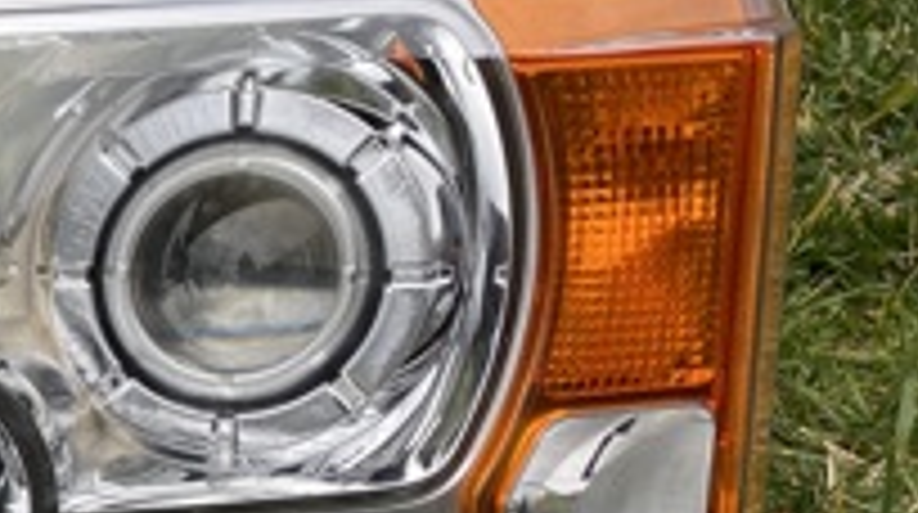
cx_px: -486
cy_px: 740
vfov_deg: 12.9
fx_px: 2163
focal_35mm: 89
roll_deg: +3.5
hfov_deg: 20.3
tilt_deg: -44.7
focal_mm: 4.25
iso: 32
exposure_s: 1/177
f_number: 1.8
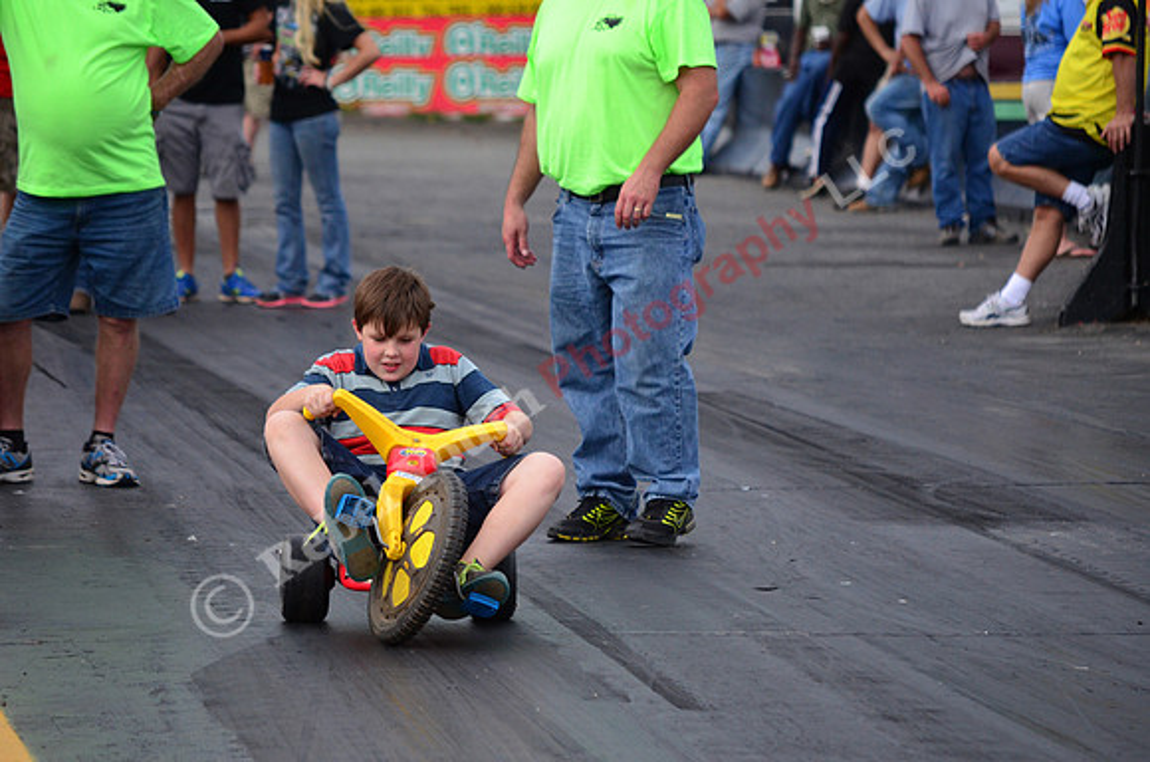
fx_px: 7889
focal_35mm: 248
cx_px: 575
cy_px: 381
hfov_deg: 8.3
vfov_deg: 5.5
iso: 1000
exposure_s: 1/2000
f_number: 5.6
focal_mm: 165
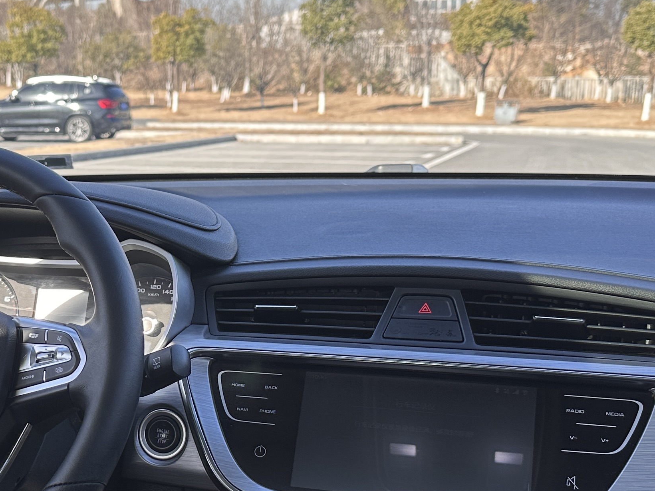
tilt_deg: -13.4
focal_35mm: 59
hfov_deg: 32.0
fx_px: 1116
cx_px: 146
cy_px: 330
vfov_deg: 24.7
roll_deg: +0.5
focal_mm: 6.86
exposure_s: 1/667
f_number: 1.78
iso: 80
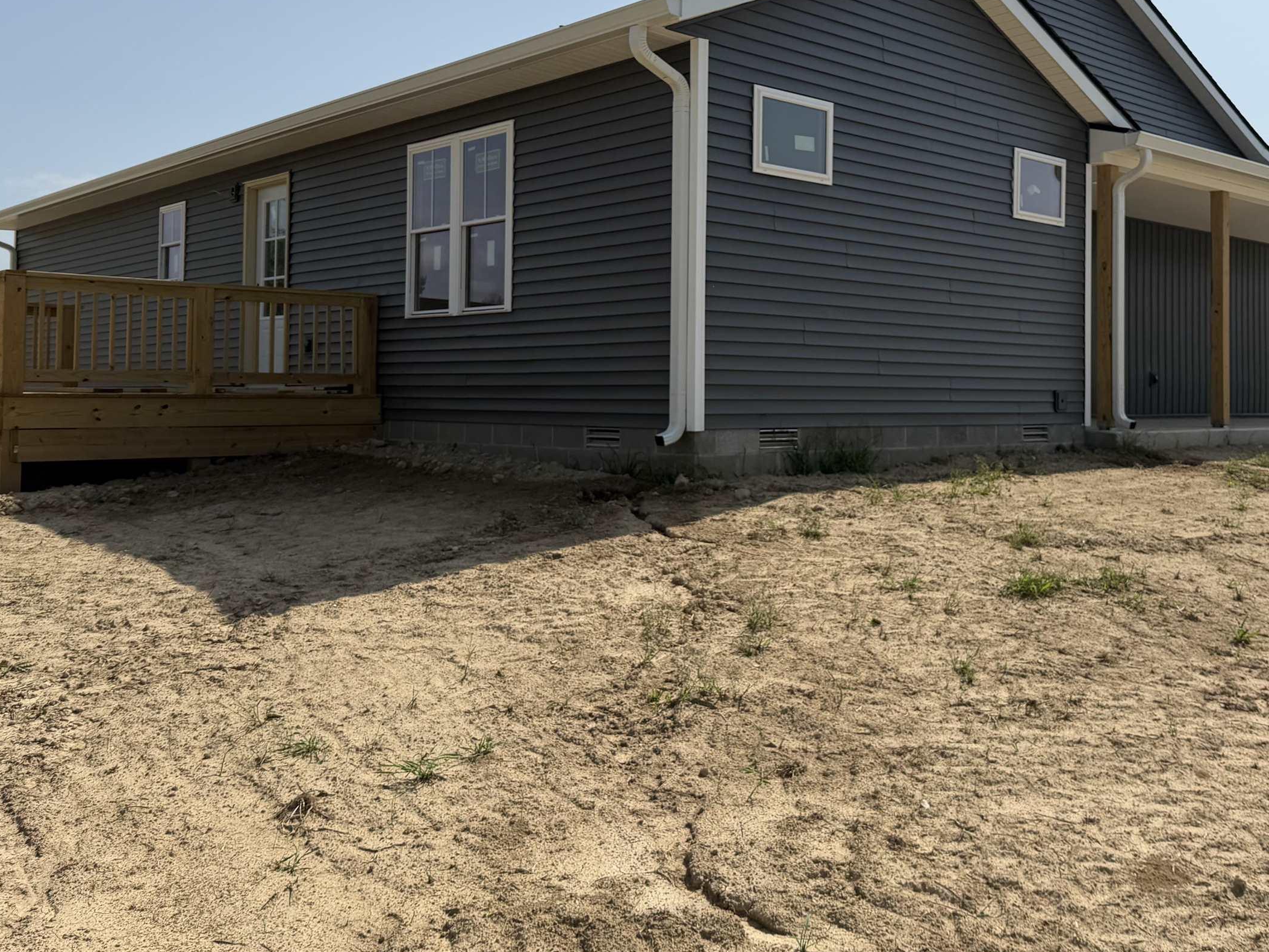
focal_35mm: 35
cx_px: 749
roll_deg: +0.1
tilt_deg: +2.1
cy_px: 350
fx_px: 1283
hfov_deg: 52.3
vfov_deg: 40.4
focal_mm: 6.76
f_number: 1.78
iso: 80
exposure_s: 1/8130
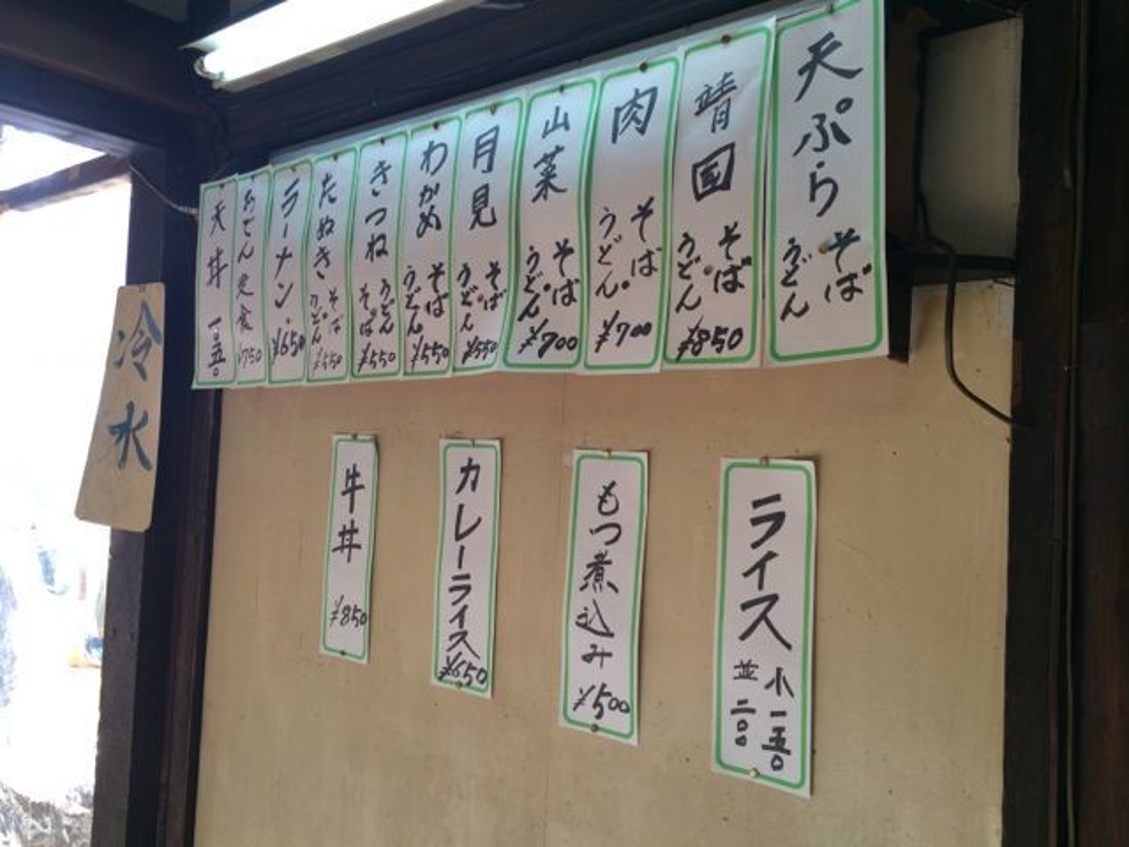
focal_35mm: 30
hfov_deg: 60.0
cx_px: 564
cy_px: 424
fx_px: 978
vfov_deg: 46.8
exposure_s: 1/60
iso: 50
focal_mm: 4.12
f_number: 2.2
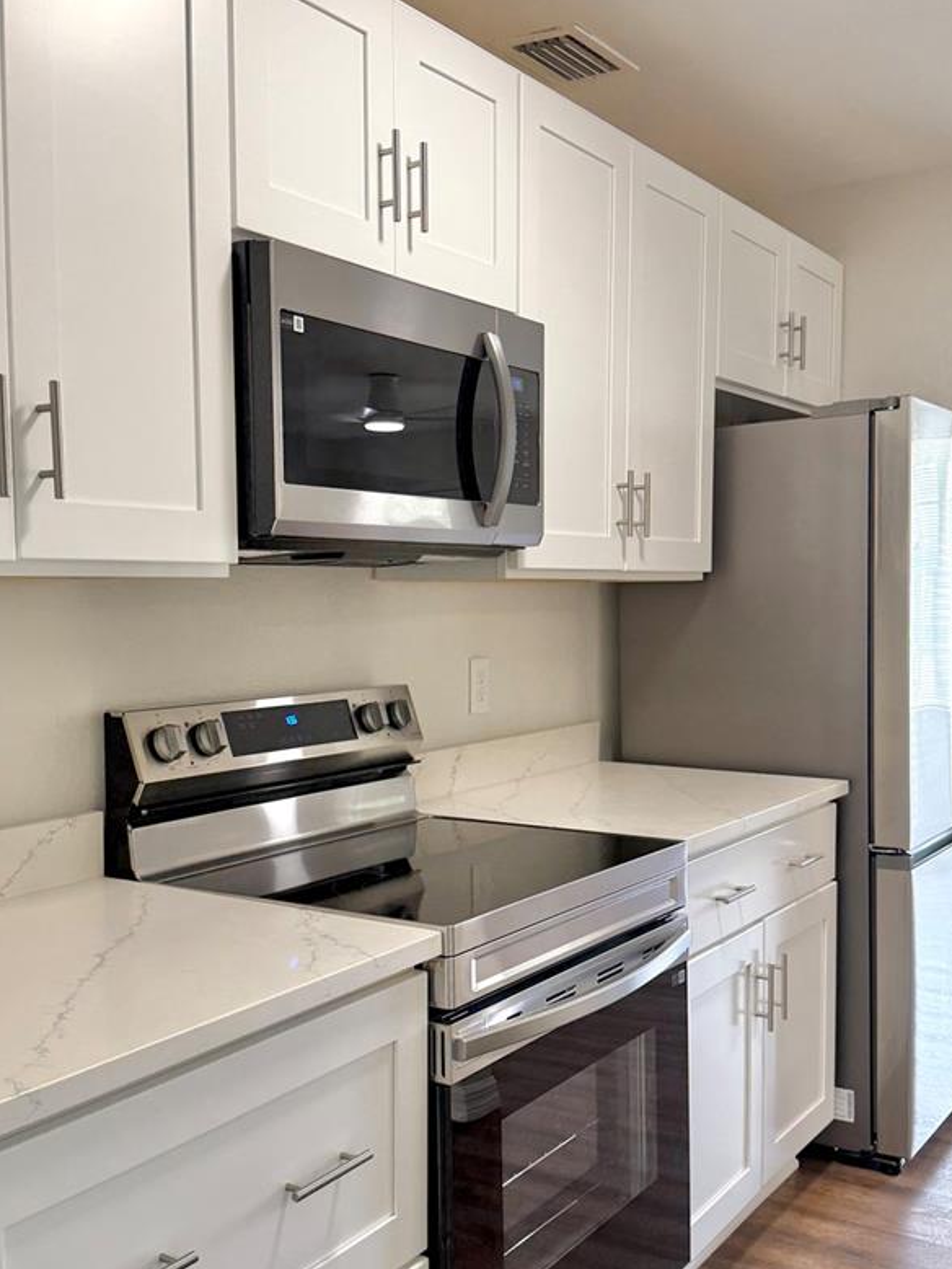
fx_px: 1356
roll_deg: +0.2
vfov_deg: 50.1
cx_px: 406
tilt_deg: -5.2
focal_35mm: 37
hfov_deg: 38.6
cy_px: 687
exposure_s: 1/120
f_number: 1.78
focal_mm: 6.76
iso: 125
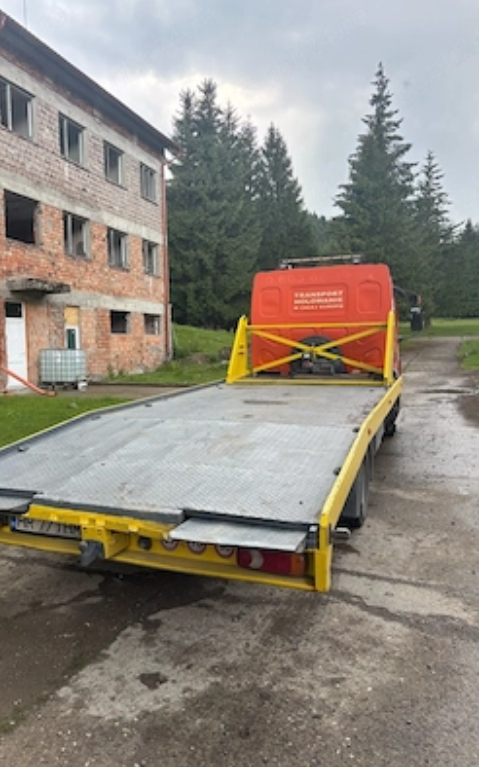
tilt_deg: -2.6
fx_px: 585
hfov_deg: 44.3
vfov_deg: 66.5
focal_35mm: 28
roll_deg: +1.3
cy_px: 382
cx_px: 193
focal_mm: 5.96
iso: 50
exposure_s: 1/205
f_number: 1.6
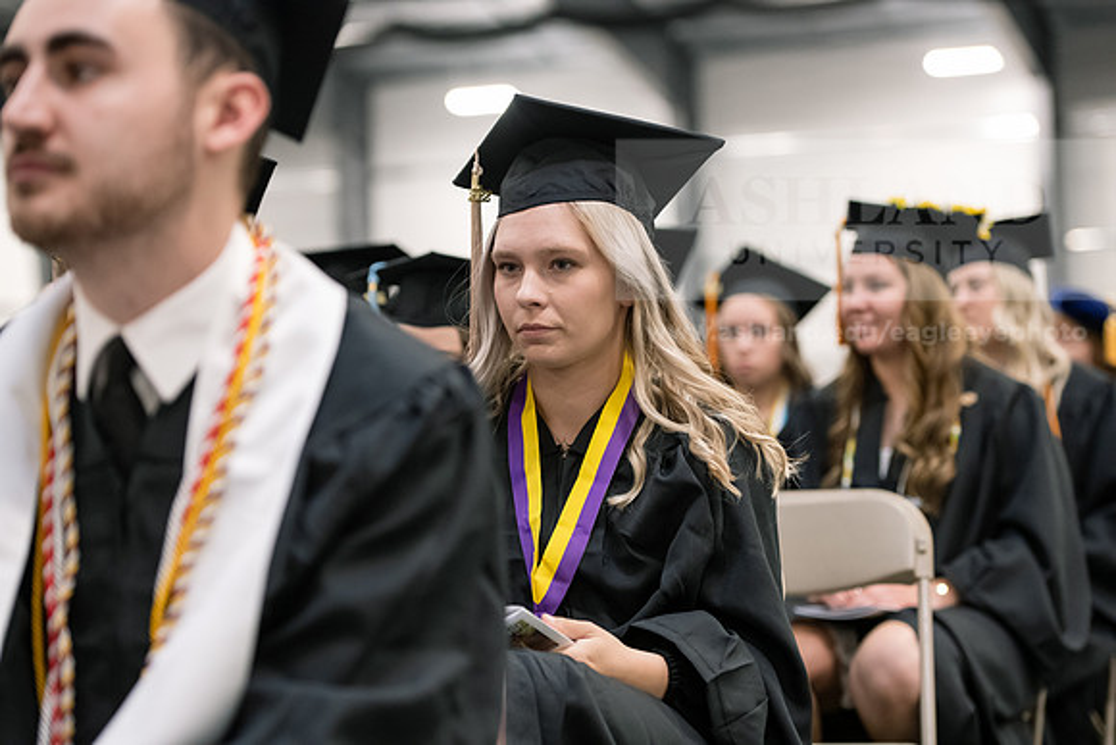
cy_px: 372
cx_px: 558
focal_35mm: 92
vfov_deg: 14.9
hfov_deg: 22.1
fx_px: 2853
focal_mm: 92
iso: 3200
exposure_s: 1/200
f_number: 3.2
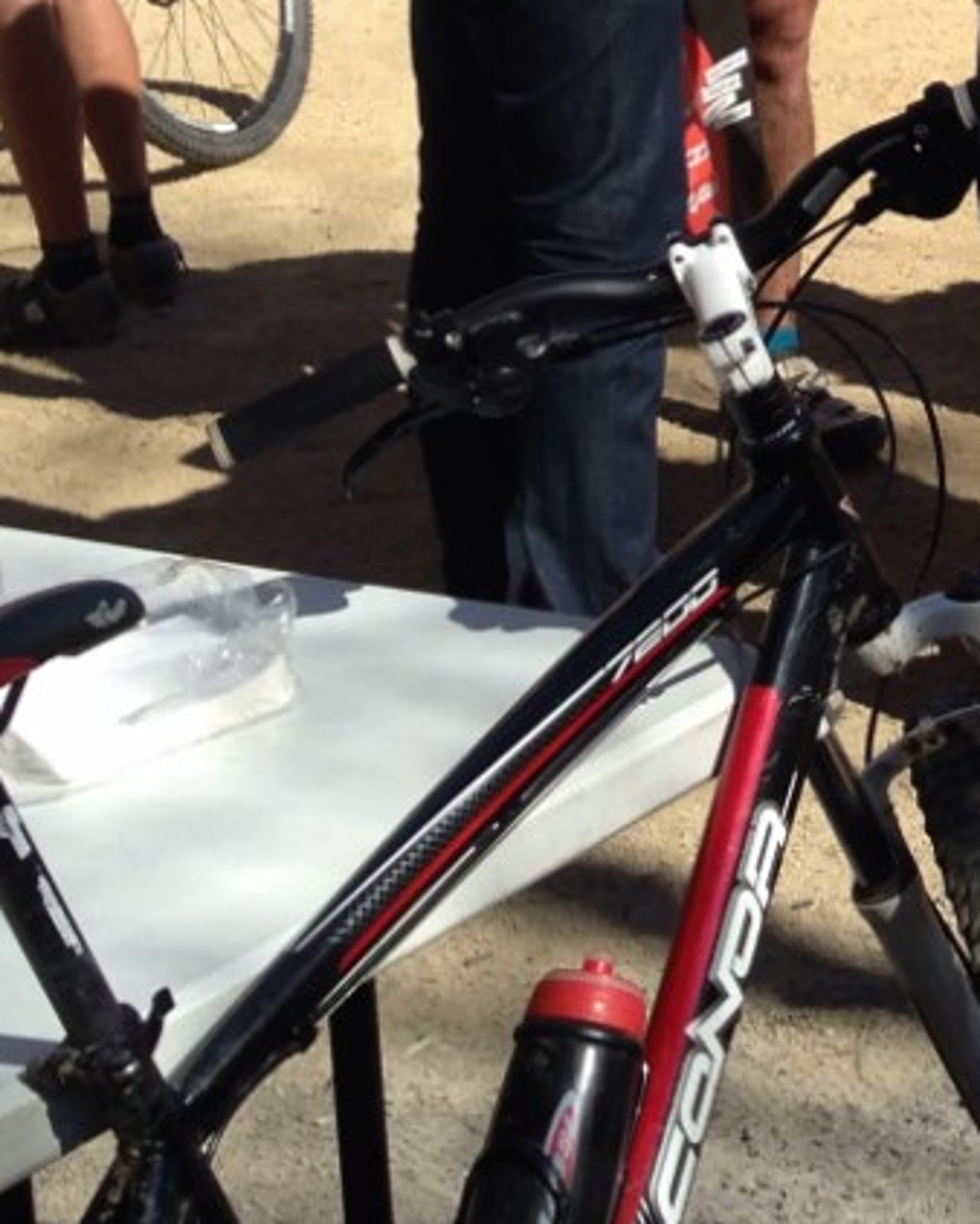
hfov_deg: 12.0
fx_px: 4420
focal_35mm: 122
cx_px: 1511
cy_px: -458
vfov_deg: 14.9
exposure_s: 1/1323
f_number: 2.4
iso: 50
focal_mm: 4.12
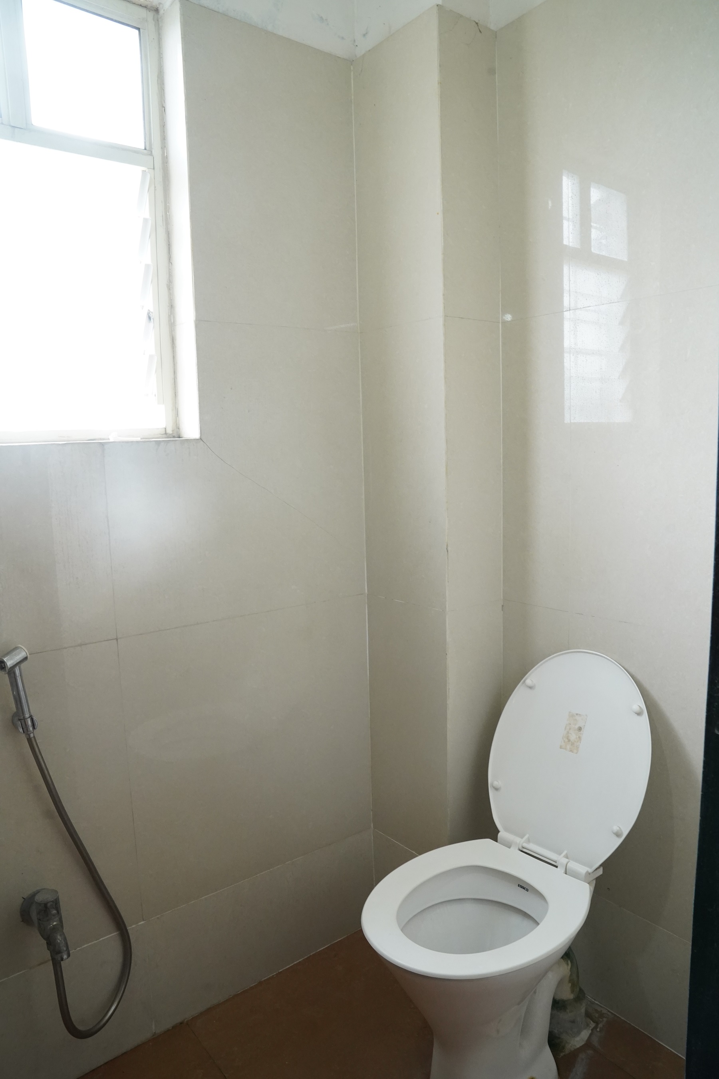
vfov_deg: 73.7
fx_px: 719
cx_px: 360
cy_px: 540
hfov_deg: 53.1
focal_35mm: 24
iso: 4000
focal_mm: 24
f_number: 9
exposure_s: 1/100
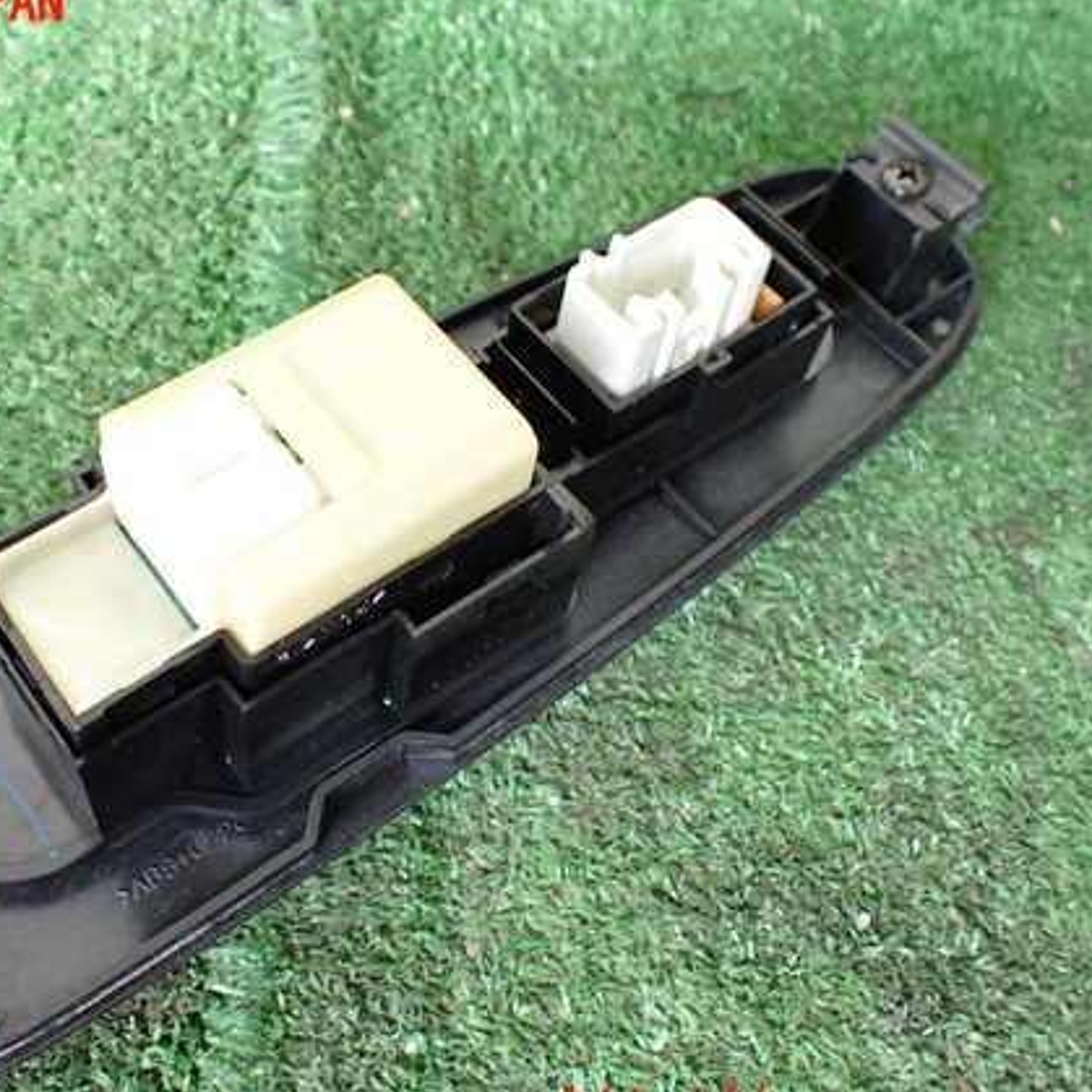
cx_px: 373
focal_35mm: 38
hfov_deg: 43.3
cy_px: 558
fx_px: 1356
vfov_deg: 43.9
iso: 800
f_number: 2.3
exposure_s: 1/125
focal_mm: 5.4
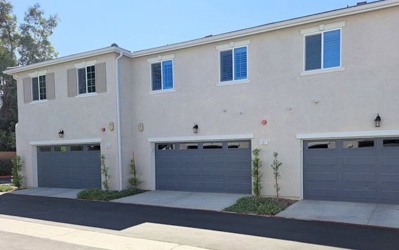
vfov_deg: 41.2
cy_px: 170
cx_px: 232
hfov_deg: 62.5
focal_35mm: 30
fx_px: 326
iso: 50
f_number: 1.8
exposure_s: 1/1629
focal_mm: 5.23
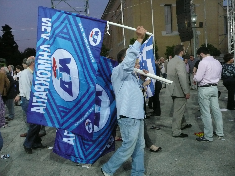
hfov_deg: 63.4
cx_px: 118
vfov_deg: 49.7
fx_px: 190
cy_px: 88
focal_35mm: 28
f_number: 3.3
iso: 400
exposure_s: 1/400
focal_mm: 4.6
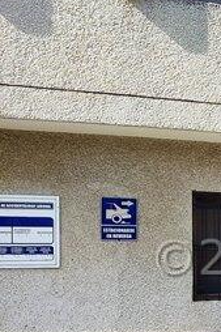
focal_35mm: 82
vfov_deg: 24.5
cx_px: 522
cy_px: 256
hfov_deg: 12.9
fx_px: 756
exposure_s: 1/1178
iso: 50
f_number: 1.79
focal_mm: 4.71
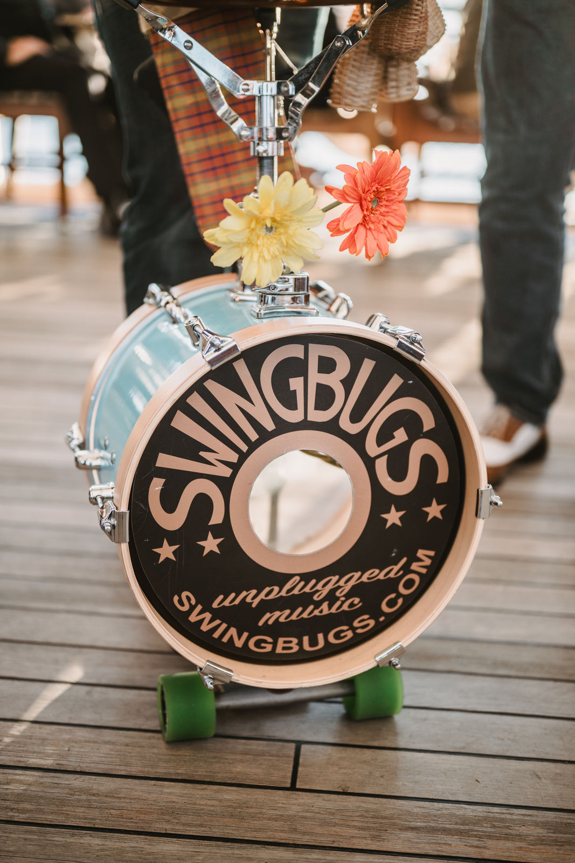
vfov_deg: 39.6
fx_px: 1198
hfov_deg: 27.0
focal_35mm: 50
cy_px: 432
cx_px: 288
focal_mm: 50
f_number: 1.8
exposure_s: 1/320
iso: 125
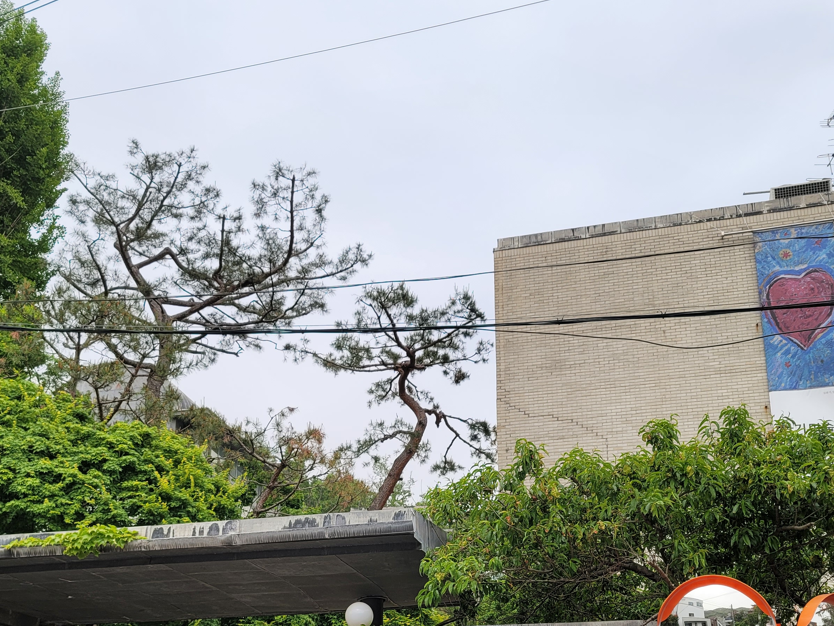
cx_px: 358
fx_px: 1012
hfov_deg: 44.7
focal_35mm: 42
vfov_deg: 33.3
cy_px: 509
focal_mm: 7
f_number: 1.8
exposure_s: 1/458
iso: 20
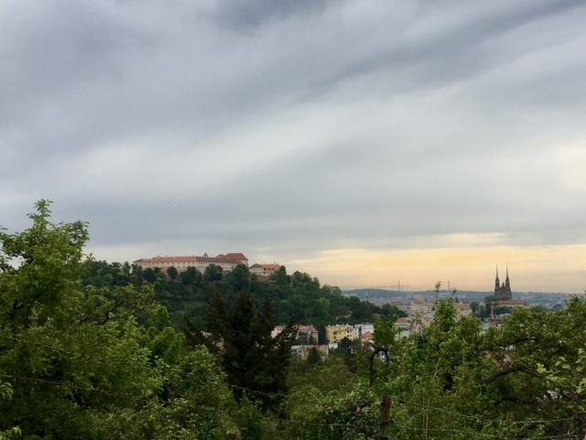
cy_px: 220
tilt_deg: +6.9
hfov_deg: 61.7
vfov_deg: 48.2
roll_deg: +0.3
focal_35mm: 29
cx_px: 293
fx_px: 491
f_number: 2.2
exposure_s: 1/761
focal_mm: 4.15
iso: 25
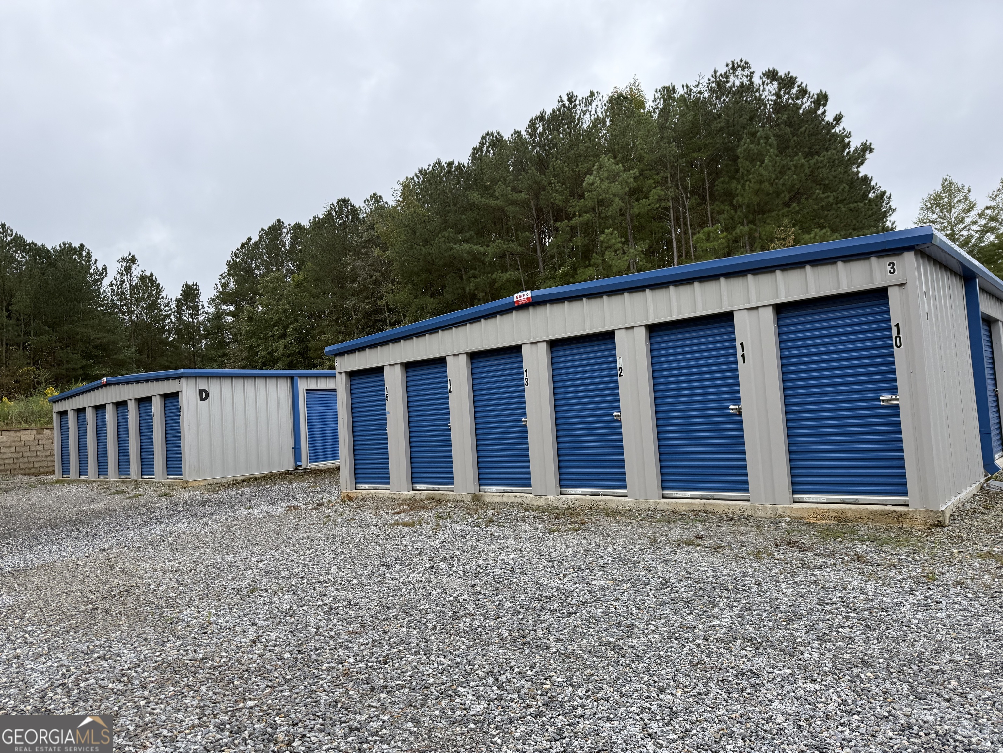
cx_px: 502
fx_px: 695
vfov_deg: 56.8
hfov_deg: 71.6
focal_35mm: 24
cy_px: 376
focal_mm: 6.76
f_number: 1.78
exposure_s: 1/1060
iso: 100
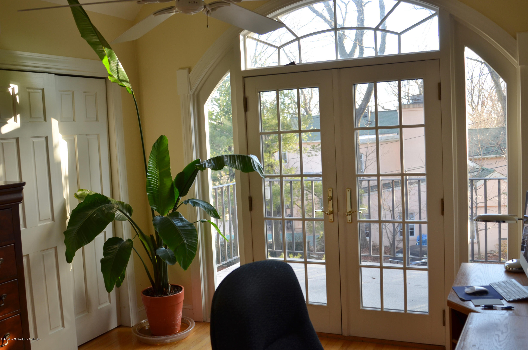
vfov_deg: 36.7
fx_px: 527
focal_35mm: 36
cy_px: 175
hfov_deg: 53.2
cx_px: 264
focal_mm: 24
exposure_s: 1/60
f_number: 4
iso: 200
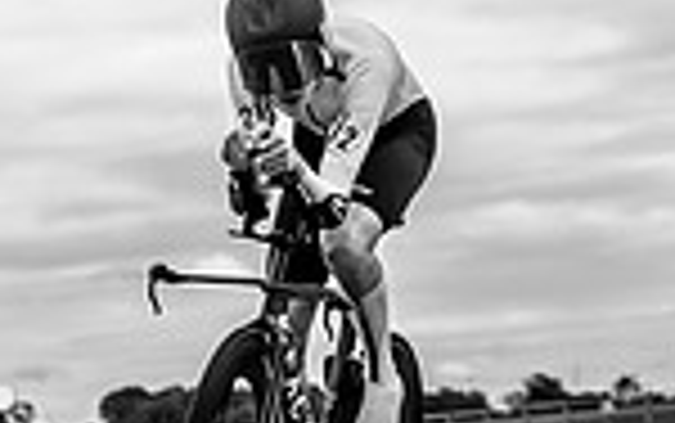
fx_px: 4510
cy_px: 493
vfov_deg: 5.3
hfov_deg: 8.6
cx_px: 454
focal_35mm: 245
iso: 100
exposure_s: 1/1000
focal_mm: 62
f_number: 3.5
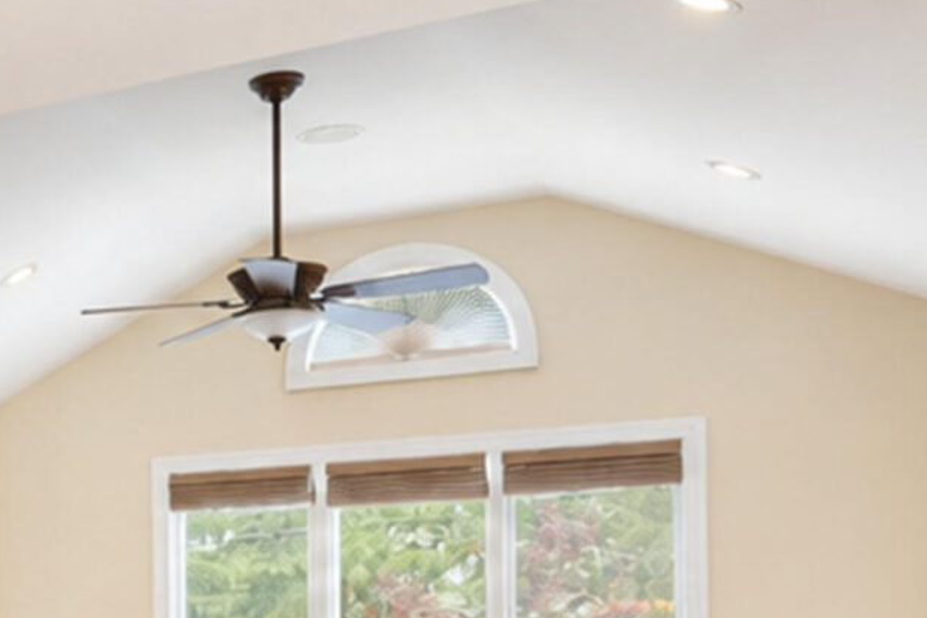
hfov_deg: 24.1
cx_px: -458
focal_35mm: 66
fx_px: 1699
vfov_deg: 19.9
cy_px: 643
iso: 64
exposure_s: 1/25
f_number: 4
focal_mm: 16
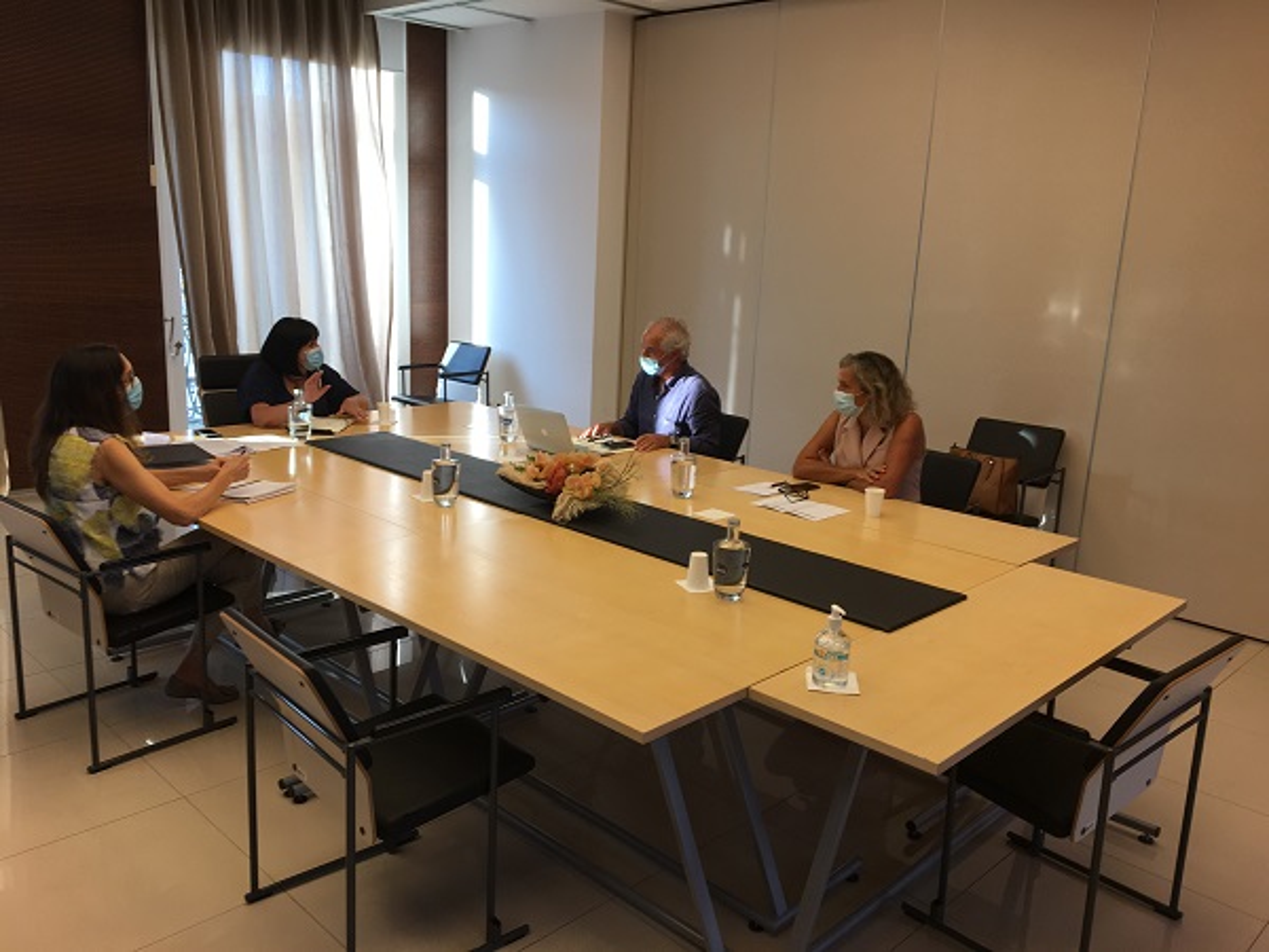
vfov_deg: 48.2
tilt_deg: -13.5
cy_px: 476
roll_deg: -2.6
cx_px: 634
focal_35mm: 29
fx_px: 1063
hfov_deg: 61.7
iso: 32
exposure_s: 1/50
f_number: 2.2
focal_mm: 4.15
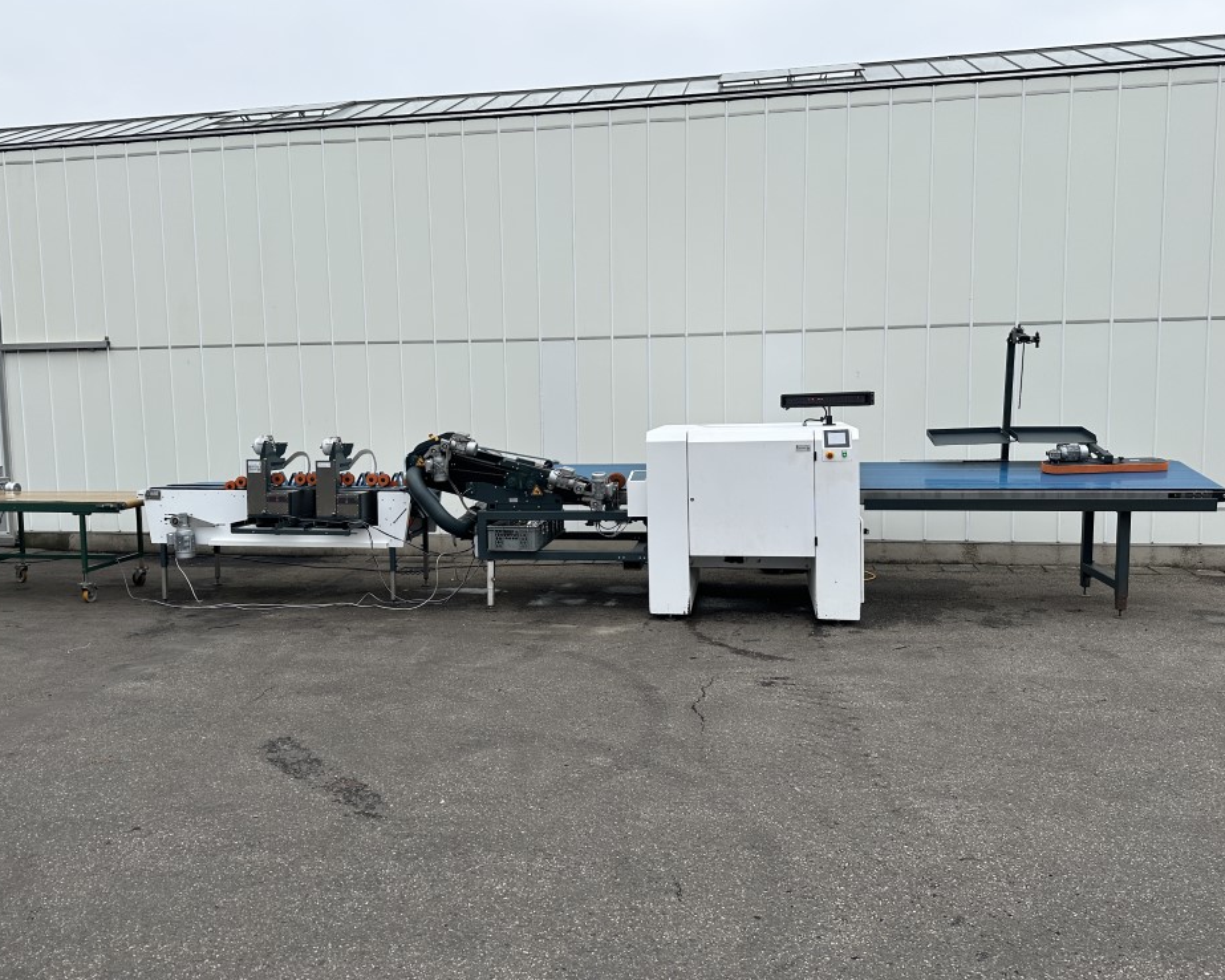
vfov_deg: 54.9
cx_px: 576
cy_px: 473
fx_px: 942
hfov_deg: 66.0
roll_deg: +1.5
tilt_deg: -4.4
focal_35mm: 26
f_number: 1.78
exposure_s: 1/1227
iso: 80
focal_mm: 6.86
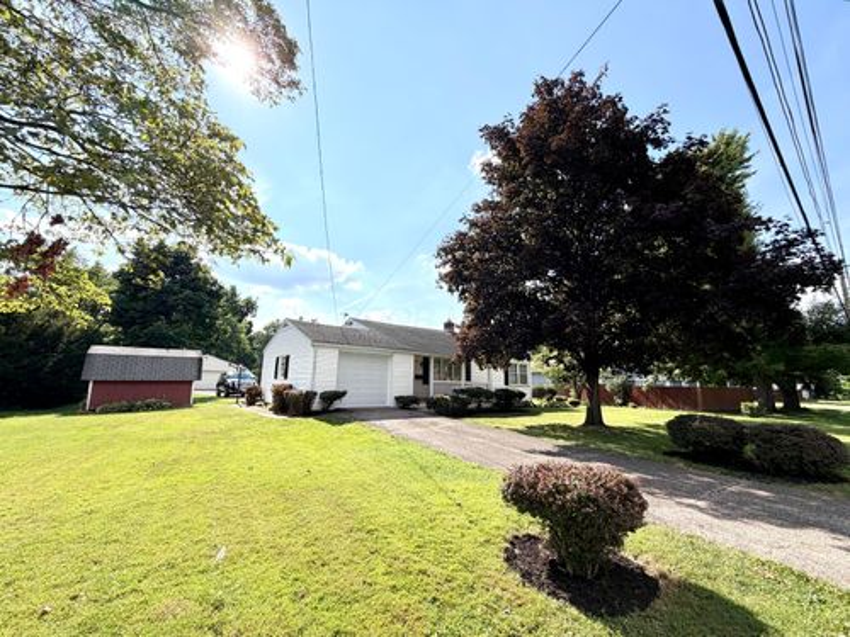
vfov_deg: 85.7
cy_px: 318
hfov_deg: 102.1
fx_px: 344
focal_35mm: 14
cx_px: 425
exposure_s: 1/820
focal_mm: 2.22
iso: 20
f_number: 2.2
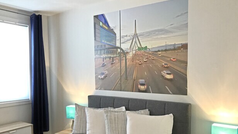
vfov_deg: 35.5
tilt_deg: -3.3
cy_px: 84
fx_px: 208
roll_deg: +1.2
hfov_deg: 59.4
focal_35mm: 33
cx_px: 110
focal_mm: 3.99
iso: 40
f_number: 1.8
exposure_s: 1/30
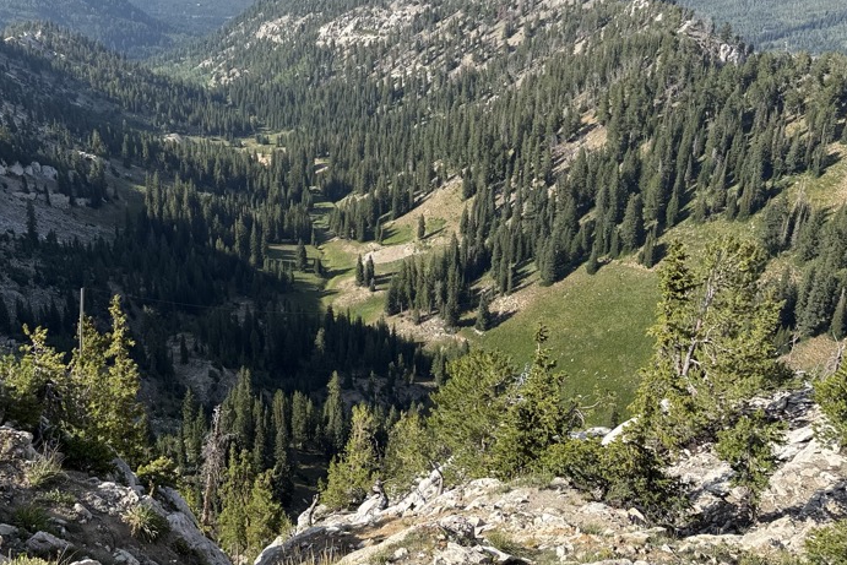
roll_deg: +1.4
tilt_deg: -21.1
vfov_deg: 35.3
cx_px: 246
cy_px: 154
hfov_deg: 50.4
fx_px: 871
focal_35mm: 37
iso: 80
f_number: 1.78
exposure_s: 1/2907
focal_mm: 6.76
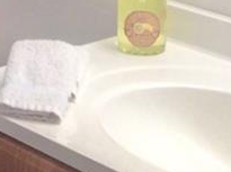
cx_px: -50
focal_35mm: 160
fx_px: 1066
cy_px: -121
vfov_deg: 8.9
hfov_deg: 12.1
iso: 50
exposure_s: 1/60
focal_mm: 3.3
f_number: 2.4
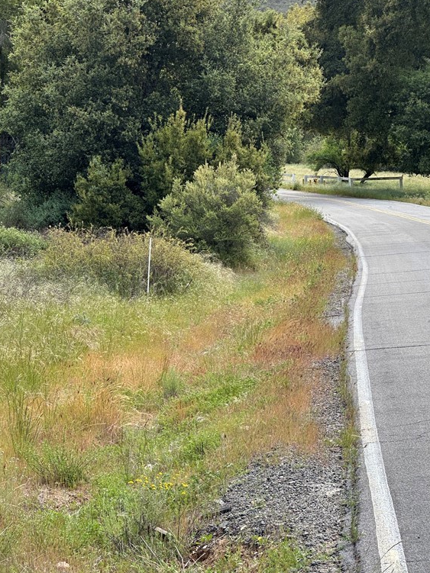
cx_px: 217
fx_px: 1740
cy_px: 211
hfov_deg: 14.1
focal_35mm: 105
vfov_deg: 18.7
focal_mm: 9
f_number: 2.8
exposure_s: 1/189
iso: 32
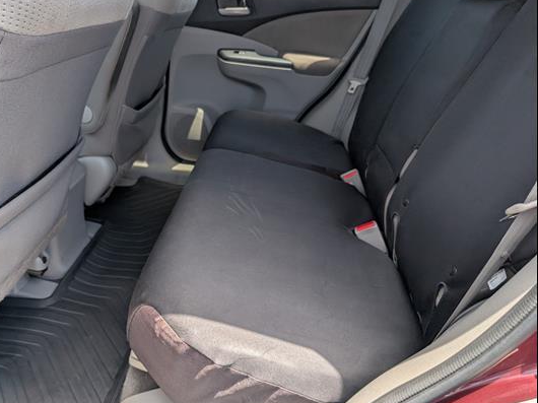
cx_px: 214
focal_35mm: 29
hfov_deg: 61.1
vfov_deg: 48.2
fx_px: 451
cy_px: 216
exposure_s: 1/278
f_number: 1.68
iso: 22
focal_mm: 6.9
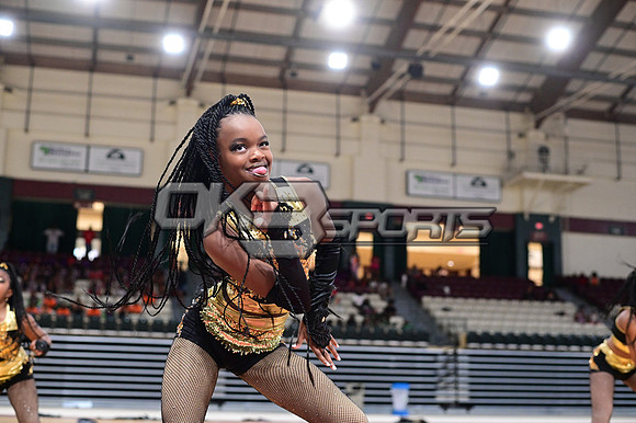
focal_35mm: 50
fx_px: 883
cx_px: 318
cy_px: 212
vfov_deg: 27.0
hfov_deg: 39.6
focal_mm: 50
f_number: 3.2
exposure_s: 1/1000
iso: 6400
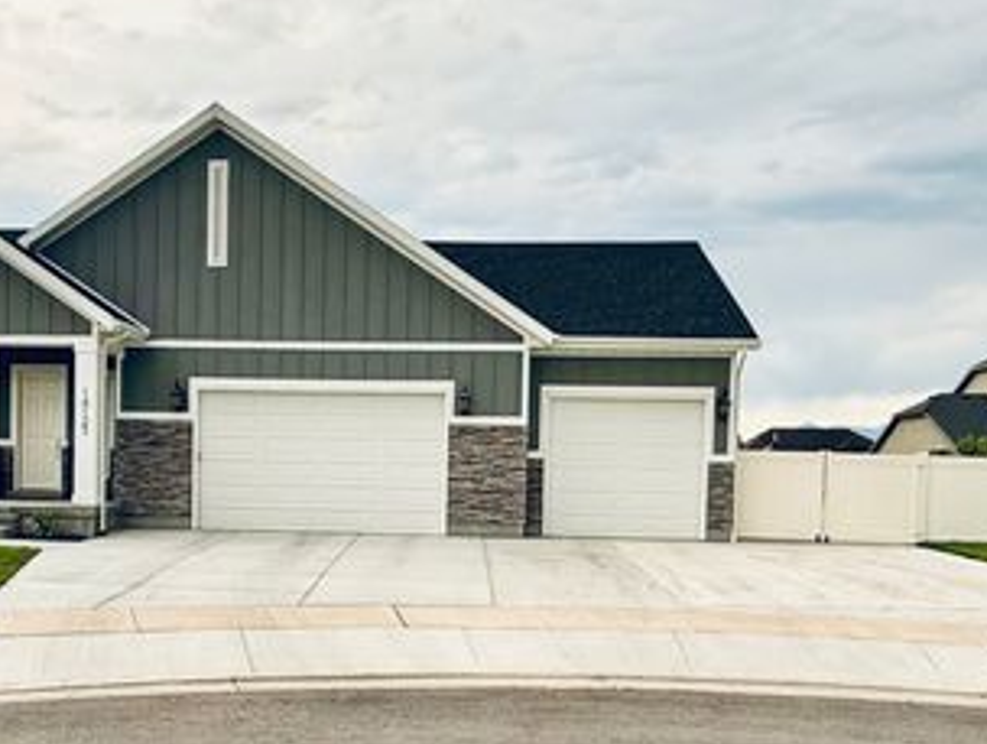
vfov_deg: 59.0
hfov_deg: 69.5
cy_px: 375
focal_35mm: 23
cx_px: 260
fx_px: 657
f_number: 2.2
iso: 64
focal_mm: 2.22
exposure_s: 1/217
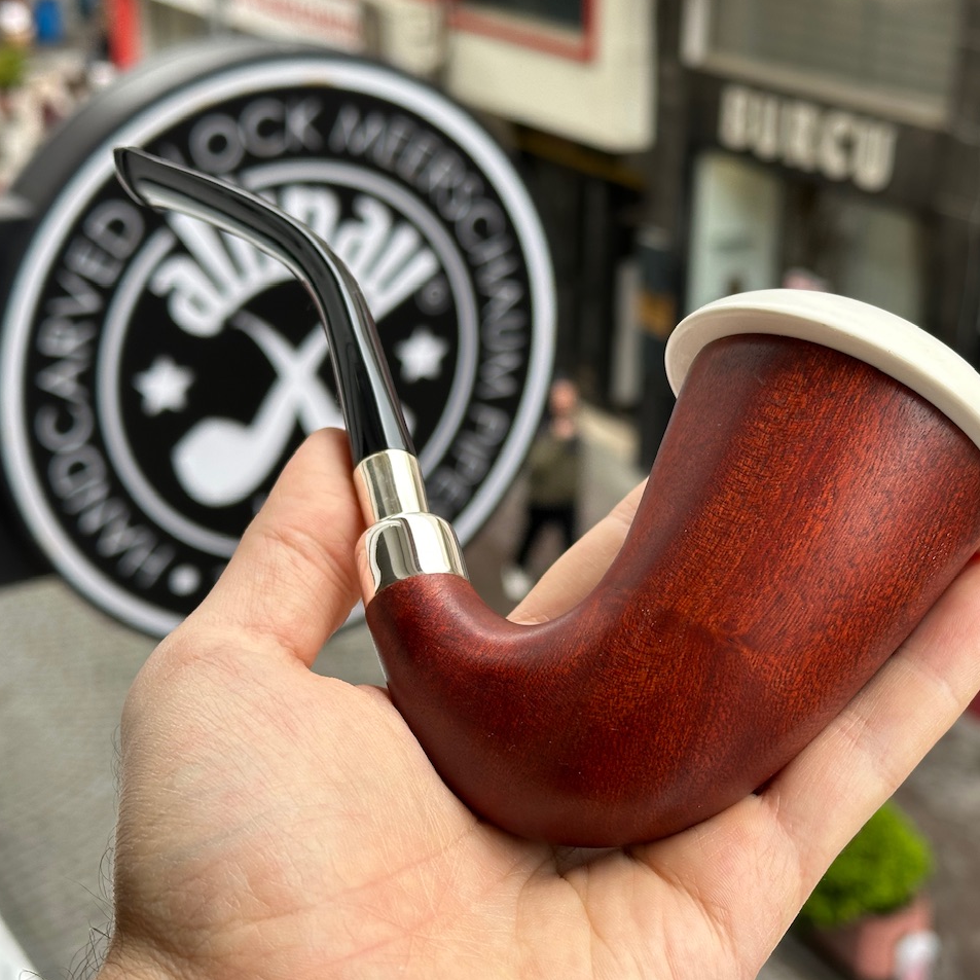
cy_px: 491
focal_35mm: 57
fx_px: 1826
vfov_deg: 30.0
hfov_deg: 29.9
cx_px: 606
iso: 64
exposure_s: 1/299
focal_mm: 6.86
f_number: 1.78
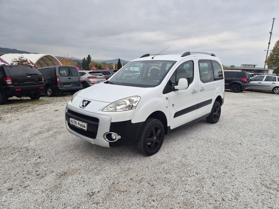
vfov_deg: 58.9
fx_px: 185
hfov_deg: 73.9
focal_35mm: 23
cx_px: 140
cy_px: 104
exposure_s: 1/698
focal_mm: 5.4
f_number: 1.8
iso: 80
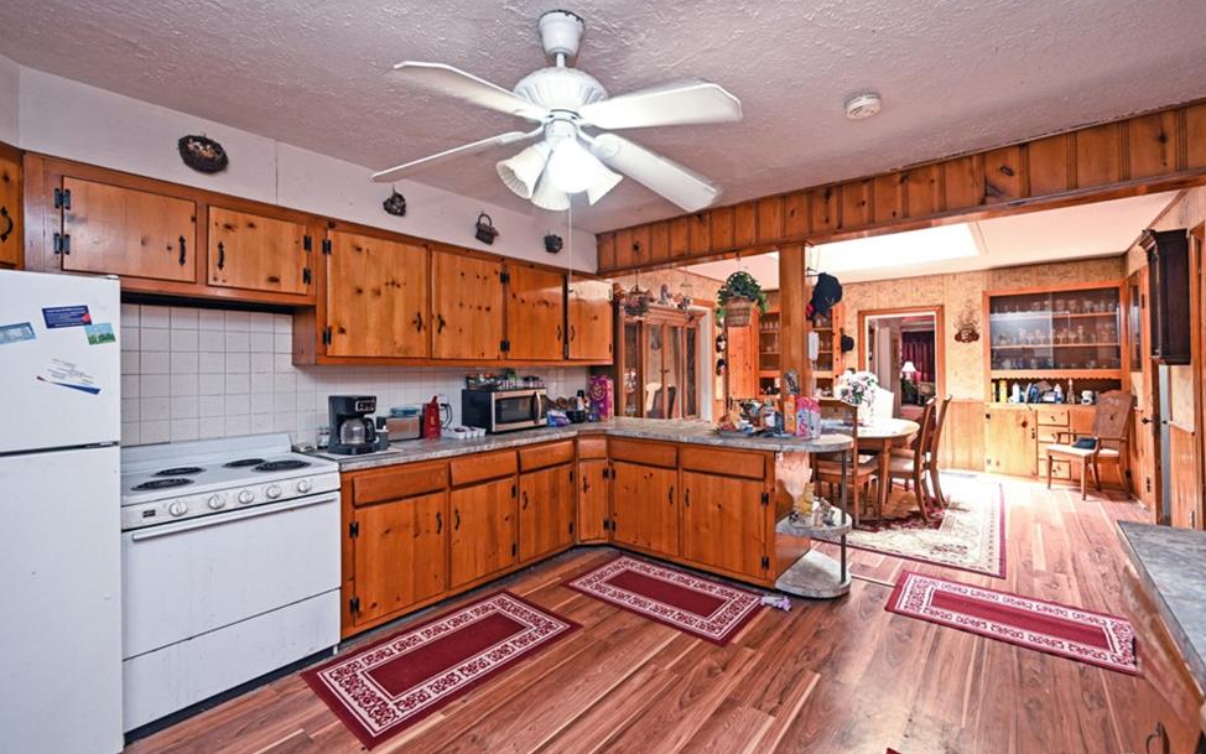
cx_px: 604
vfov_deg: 74.8
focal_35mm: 15
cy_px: 360
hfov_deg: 101.5
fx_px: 493
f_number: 4
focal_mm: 14
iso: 900
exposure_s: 1/60
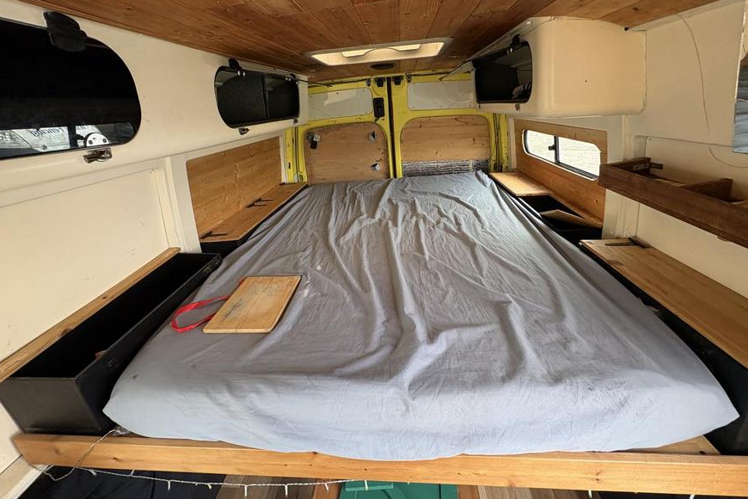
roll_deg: +0.8
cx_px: 377
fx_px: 312
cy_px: 226
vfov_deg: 77.1
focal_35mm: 15
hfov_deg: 100.4
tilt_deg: -16.9
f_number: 2.2
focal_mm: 2.22
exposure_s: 1/99
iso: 160
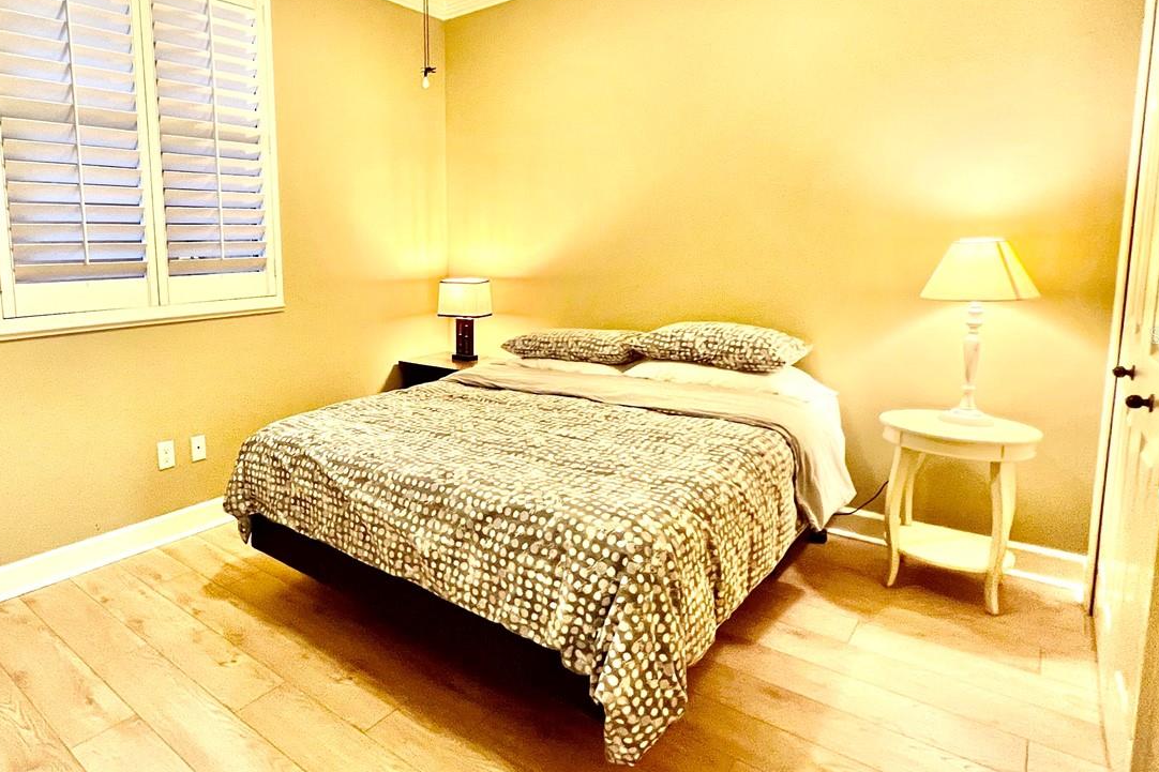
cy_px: 335
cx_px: 394
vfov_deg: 61.7
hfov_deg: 81.4
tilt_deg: -7.1
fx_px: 644
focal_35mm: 20
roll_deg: +1.2
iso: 400
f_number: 1.8
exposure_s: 1/60
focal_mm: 1.57
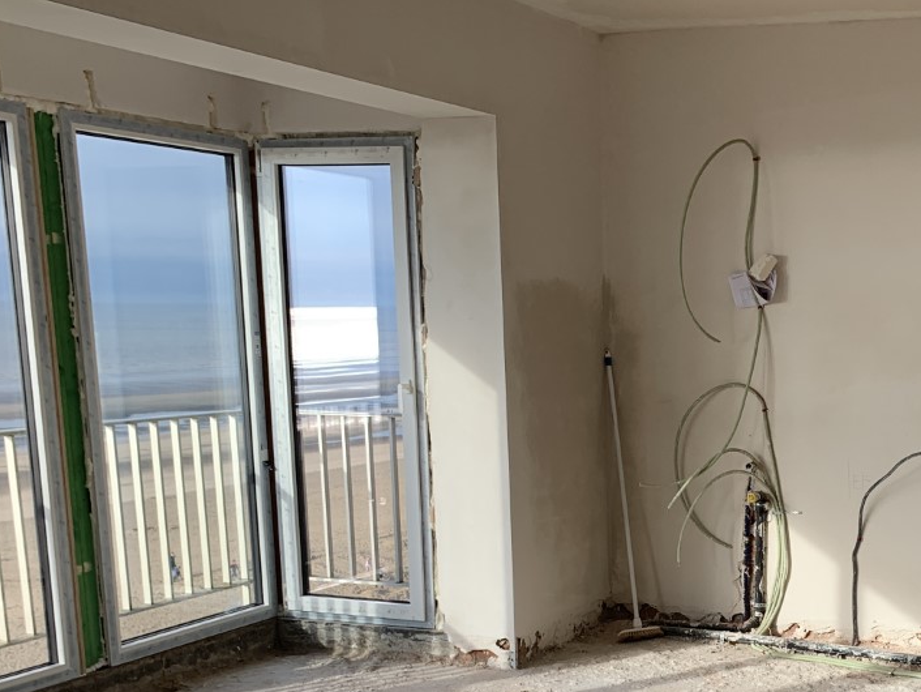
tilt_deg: -11.4
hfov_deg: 34.2
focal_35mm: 53
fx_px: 1411
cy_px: 619
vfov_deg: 26.6
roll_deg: -0.1
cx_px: 828
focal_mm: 4.25
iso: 25
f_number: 1.8
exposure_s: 1/345
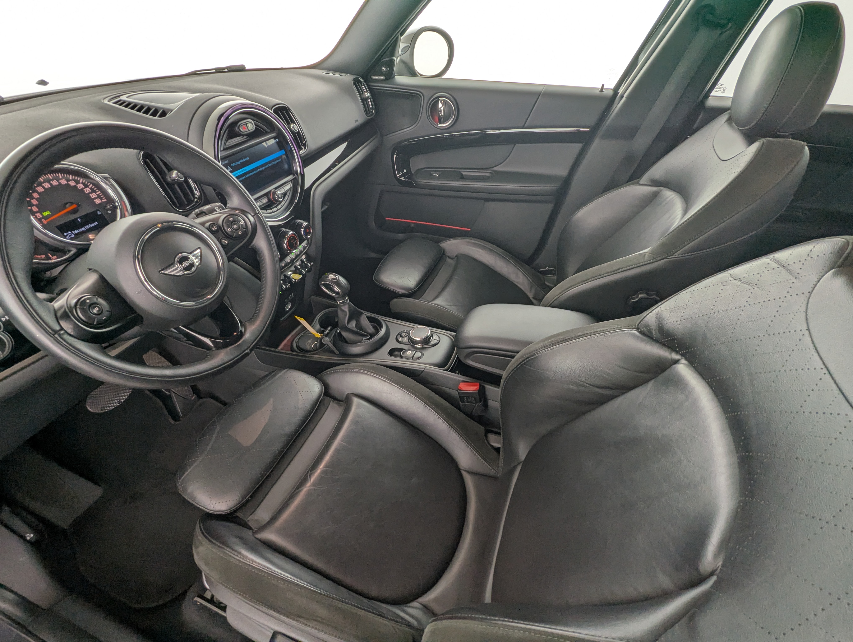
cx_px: 426
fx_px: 395
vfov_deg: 78.2
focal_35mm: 16
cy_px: 321
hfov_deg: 94.4
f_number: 2.2
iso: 76
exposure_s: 1/38.4
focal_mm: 2.35
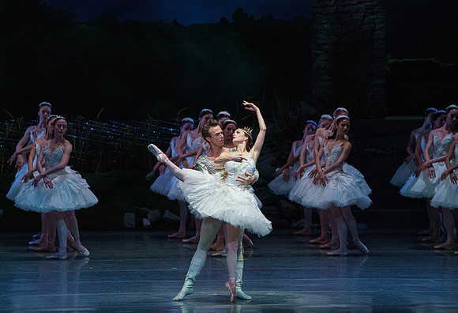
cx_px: 218
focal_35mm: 285
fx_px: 3656
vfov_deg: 4.9
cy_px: 160
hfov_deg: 7.2
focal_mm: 274
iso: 8000
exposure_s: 1/250
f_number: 5.6
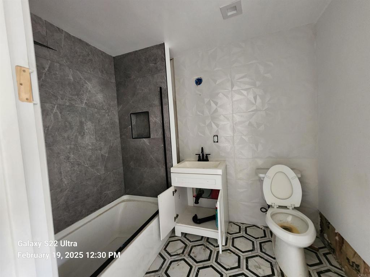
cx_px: 185
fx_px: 139
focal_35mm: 13
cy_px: 138
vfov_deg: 89.9
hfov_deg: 106.2
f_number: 2.2
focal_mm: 2.2
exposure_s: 1/40
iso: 400
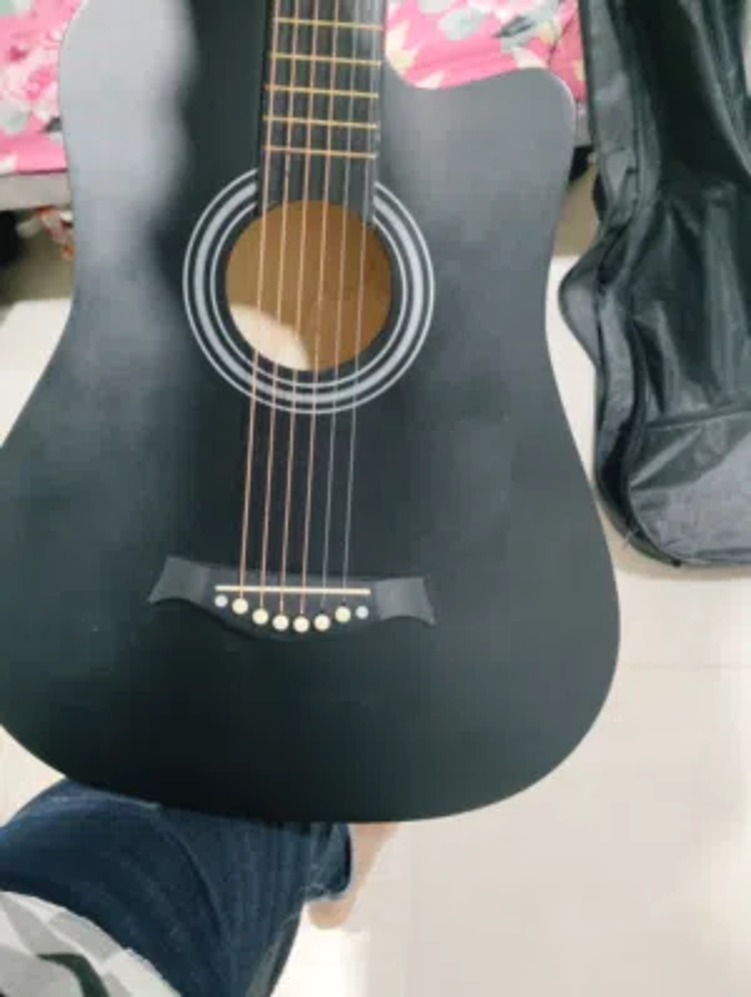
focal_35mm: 29
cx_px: 376
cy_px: 498
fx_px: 836
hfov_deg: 48.4
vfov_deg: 61.6
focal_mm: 4.25
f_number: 1.8
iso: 663
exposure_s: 1/16.7
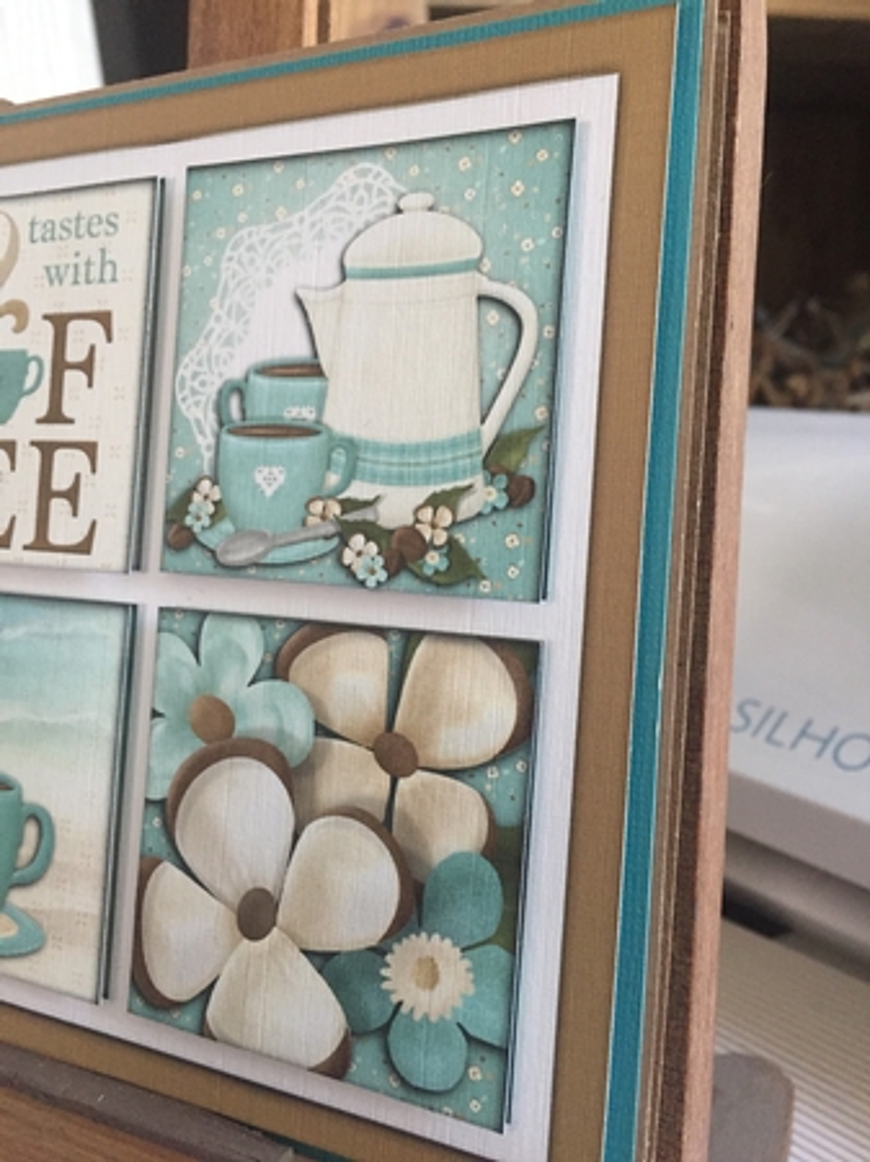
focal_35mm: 29
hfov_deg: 48.2
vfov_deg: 61.7
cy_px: 581
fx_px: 973
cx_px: 435
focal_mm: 4.15
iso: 200
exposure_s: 1/33
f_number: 2.2
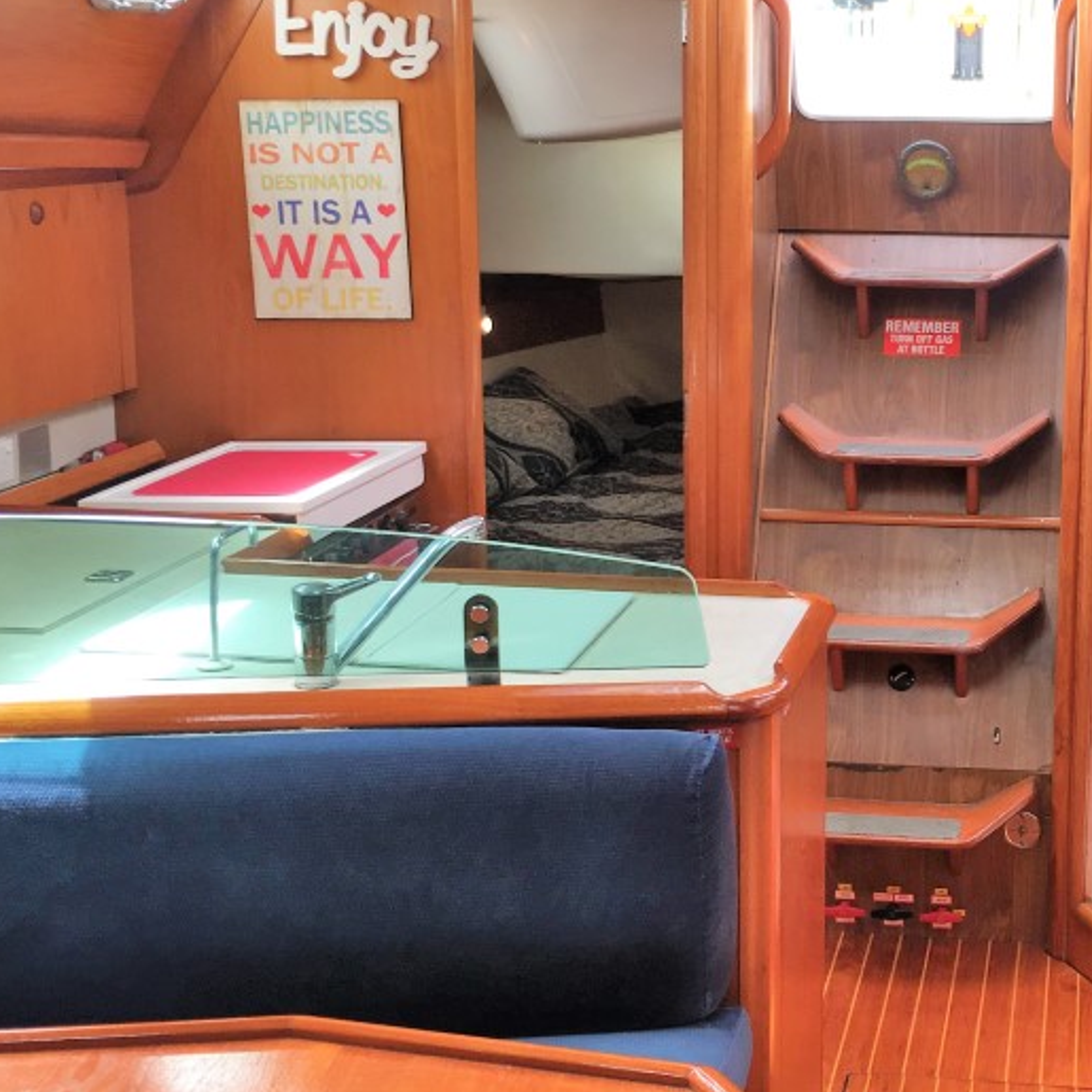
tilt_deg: -11.5
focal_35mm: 51
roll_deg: +2.4
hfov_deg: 32.5
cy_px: 486
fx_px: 1820
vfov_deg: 33.4
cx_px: 871
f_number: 2.2
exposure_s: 1/100
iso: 40
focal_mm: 4.15
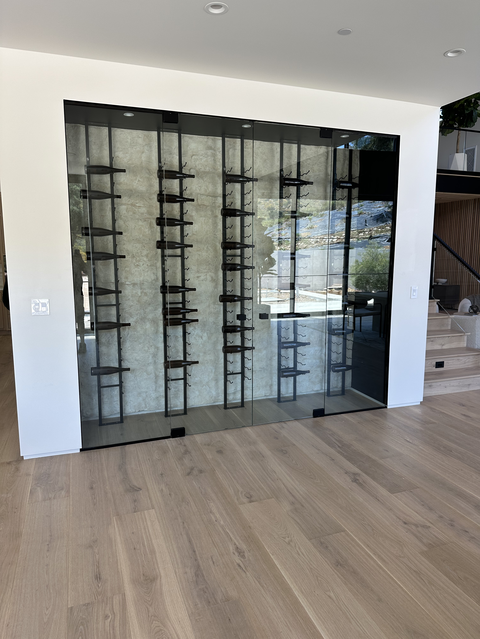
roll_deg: -2.2
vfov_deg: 71.6
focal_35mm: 24
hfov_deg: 56.8
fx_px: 444
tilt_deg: -8.3
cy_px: 320
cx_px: 240
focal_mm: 6.86
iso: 64
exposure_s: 1/153
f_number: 1.78
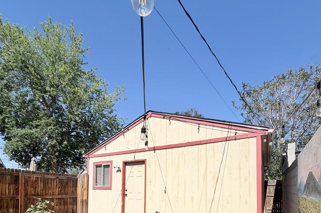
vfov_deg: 55.3
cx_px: 163
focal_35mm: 20
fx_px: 178
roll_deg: -1.4
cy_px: 184
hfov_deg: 84.0
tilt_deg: +2.2
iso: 20
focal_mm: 2.22
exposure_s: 1/1572
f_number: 2.2
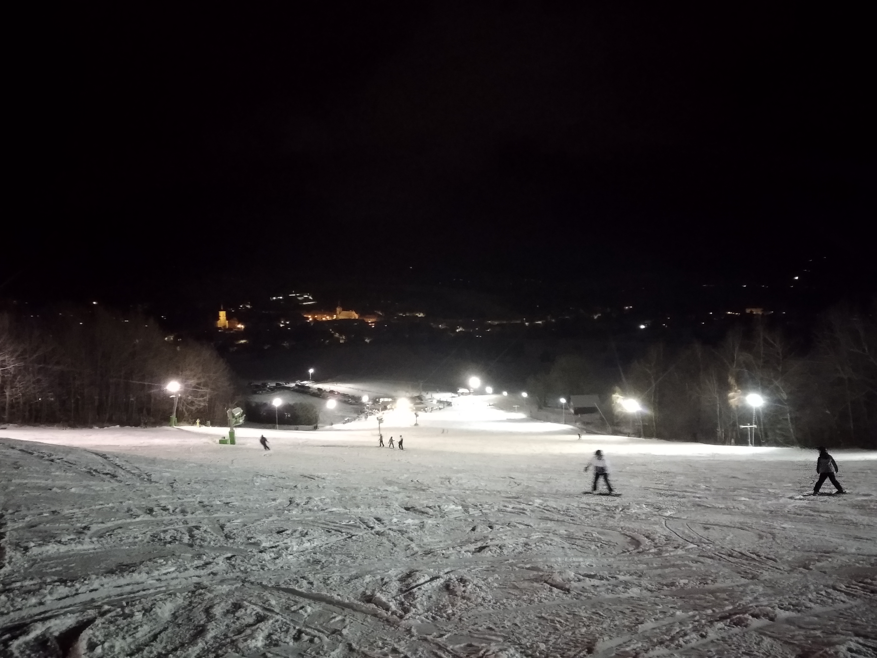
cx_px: 438
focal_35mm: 26
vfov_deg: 53.1
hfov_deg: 67.3
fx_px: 659
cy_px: 329
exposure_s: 1/17
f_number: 2.2
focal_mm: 3.81
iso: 6400
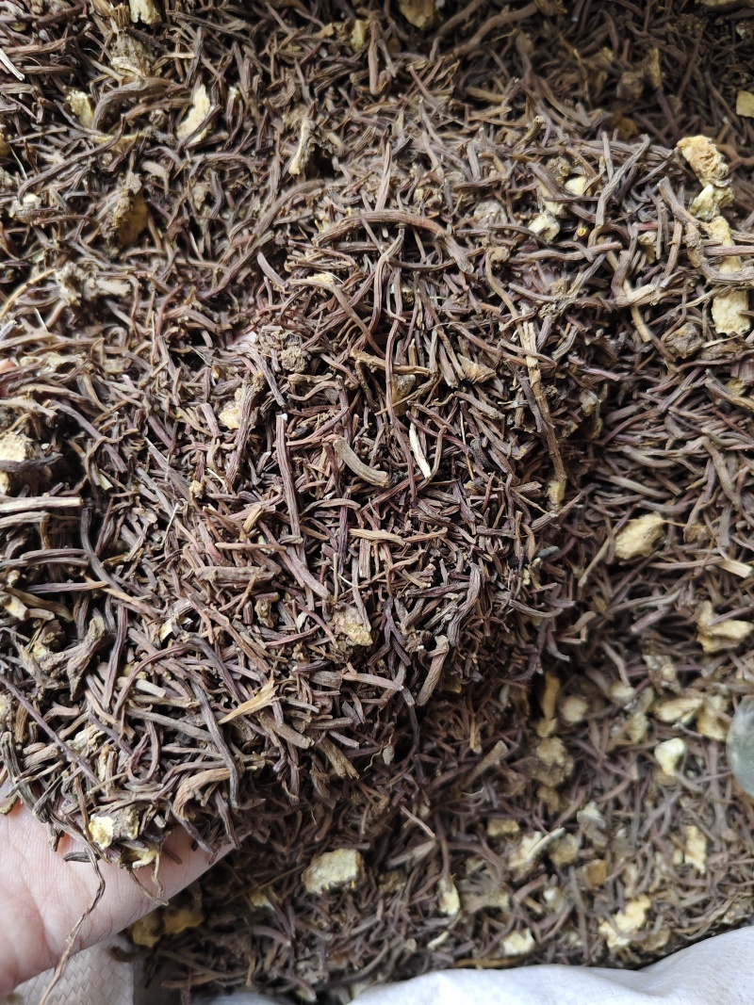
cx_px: 377
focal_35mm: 23
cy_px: 502
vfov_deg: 73.9
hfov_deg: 58.9
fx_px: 668
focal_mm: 5.56
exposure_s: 1/510
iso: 1554
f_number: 1.88
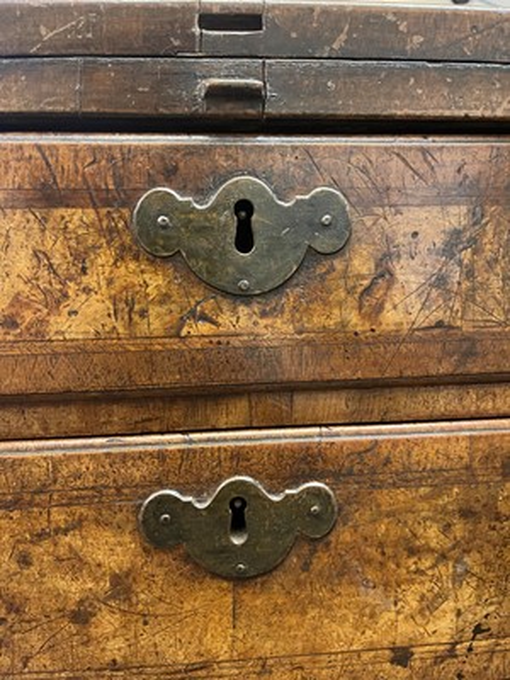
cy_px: 340
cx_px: 255
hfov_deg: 54.9
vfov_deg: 69.4
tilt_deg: -7.5
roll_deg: -0.1
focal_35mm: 25
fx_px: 491
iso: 500
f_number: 1.6
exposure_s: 1/25
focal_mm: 5.1
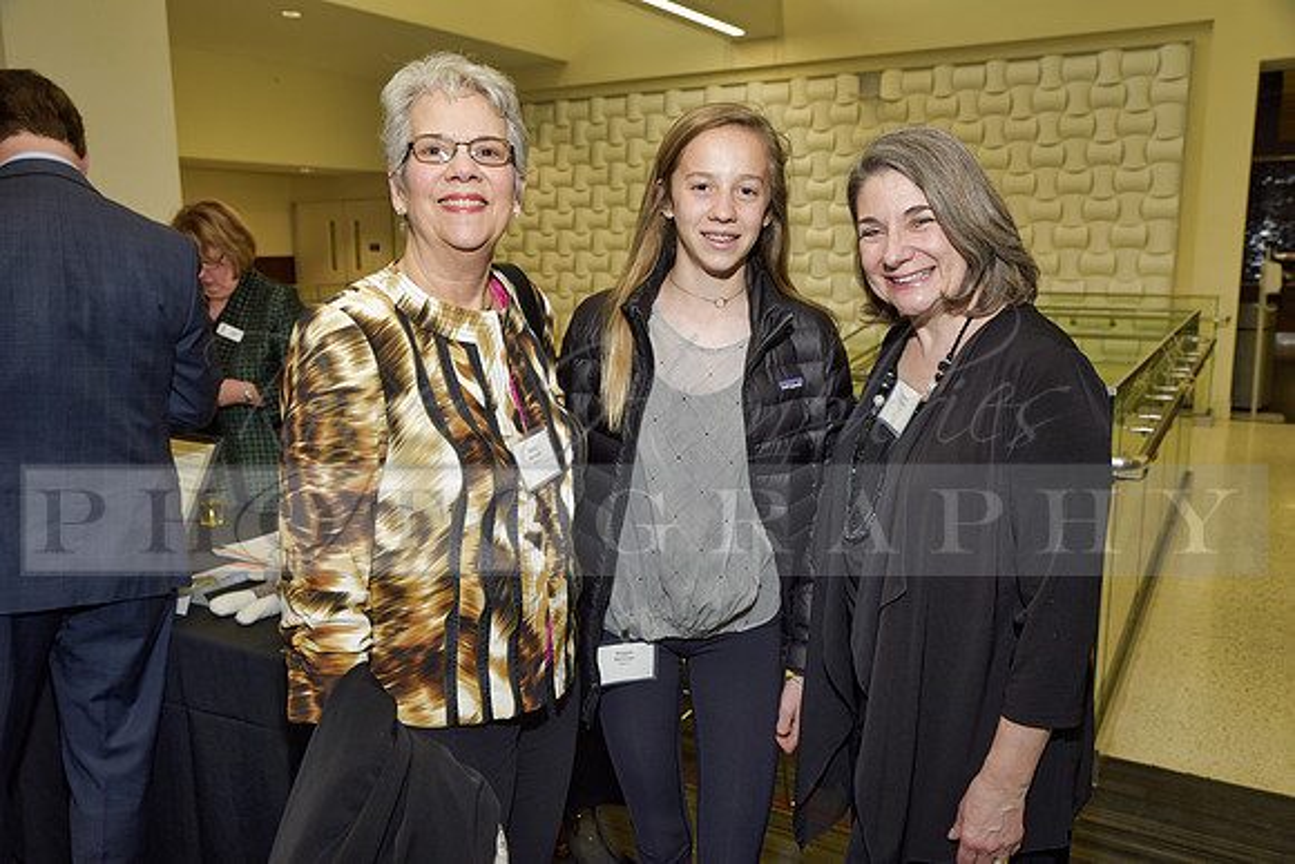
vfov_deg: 42.3
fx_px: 1115
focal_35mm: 31
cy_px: 432
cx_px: 648
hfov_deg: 60.3
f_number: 5
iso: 200
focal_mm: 31
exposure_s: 1/60
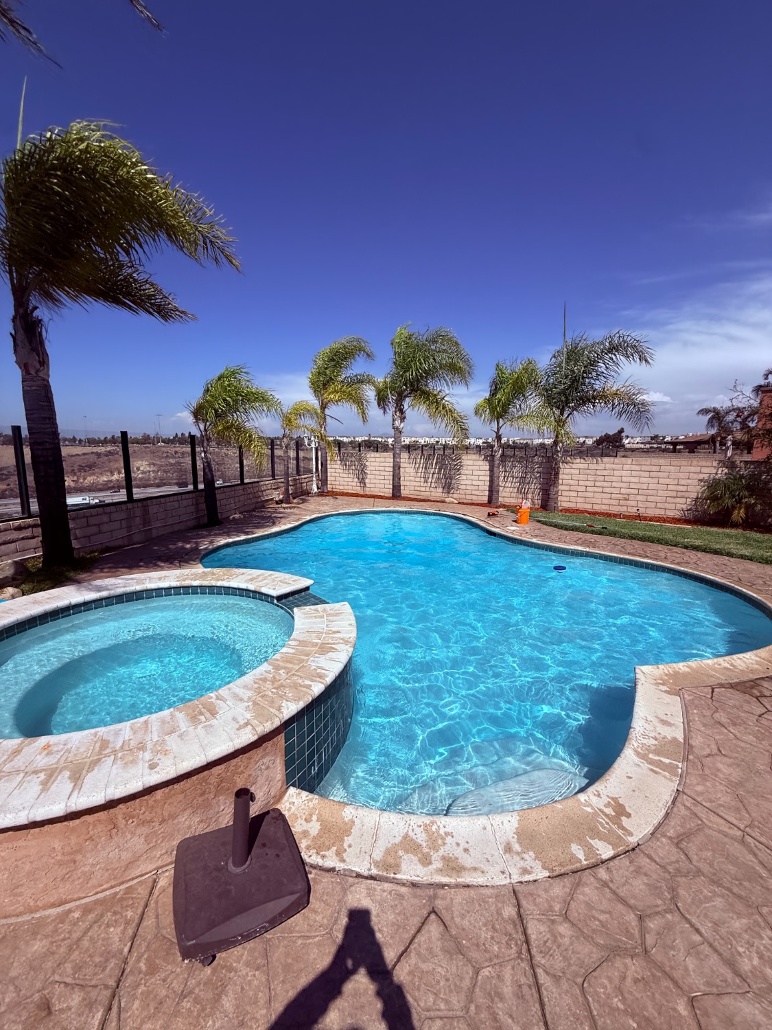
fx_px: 416
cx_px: 386
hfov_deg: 85.7
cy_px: 515
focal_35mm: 14
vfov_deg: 102.1
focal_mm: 2.22
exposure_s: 1/5155
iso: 50
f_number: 2.2
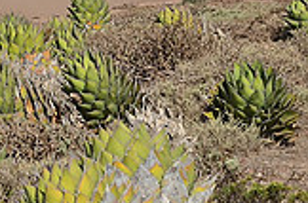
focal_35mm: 269
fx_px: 2295
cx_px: -219
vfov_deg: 5.0
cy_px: -116
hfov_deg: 7.5
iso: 200
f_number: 7.1
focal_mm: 50
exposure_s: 1/640
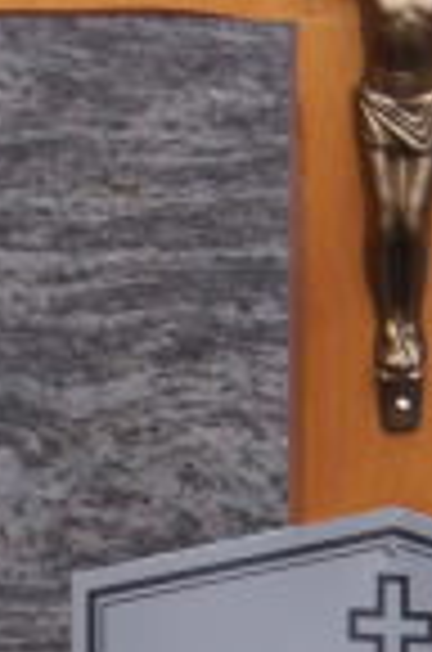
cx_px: 360
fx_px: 8988
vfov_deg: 4.1
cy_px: 895
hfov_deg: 2.8
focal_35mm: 497
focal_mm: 19.6
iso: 349
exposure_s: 1/60
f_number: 6.6
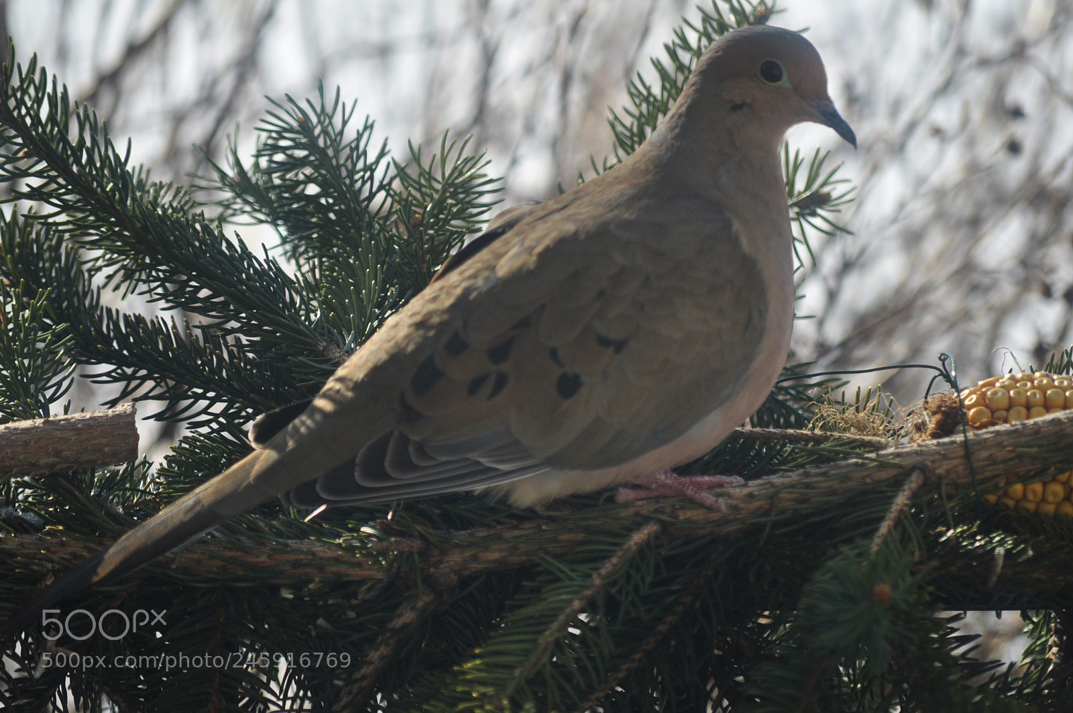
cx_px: 536
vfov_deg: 4.6
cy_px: 356
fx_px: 8932
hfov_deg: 6.9
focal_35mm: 300
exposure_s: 1/500
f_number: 5.6
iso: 280
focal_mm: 200
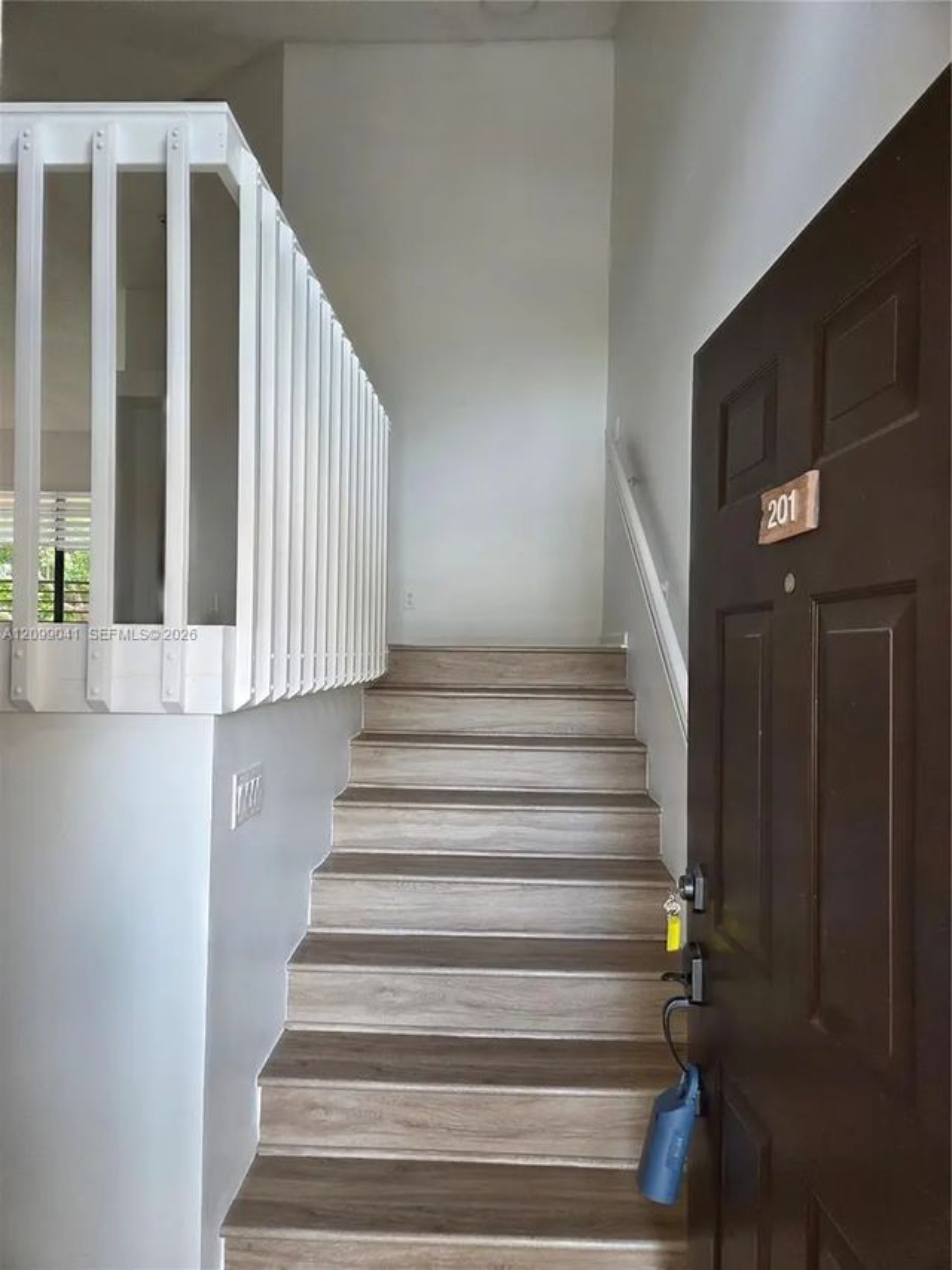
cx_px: 476
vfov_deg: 73.9
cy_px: 635
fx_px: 843
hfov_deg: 58.9
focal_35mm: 23
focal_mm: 5.4
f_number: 1.8
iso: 160
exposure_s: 1/180
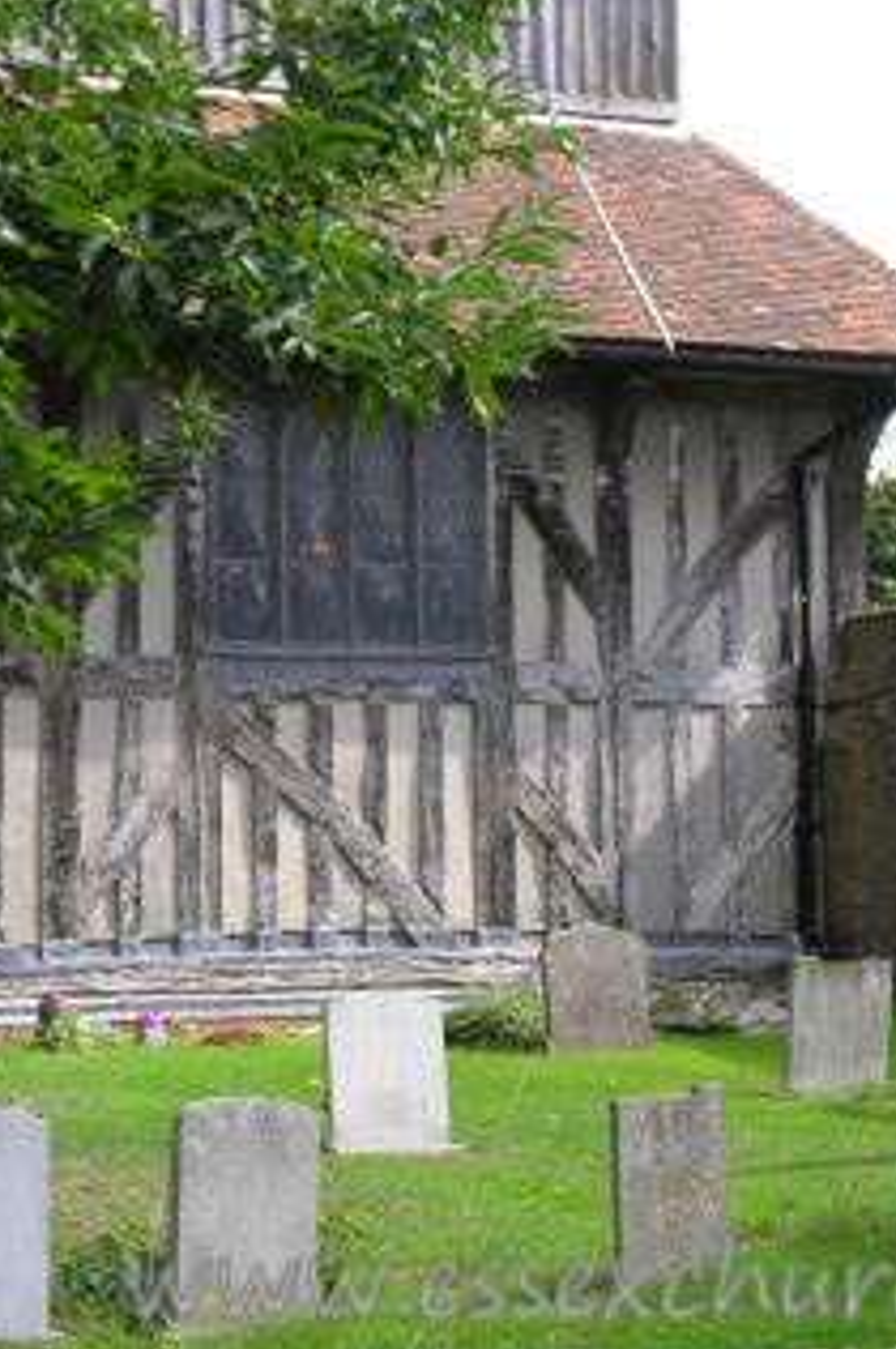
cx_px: 410
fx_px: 3629
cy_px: 655
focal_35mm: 97
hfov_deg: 14.1
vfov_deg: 21.0
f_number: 4.5
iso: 50
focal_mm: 16.4
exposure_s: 1/74.1
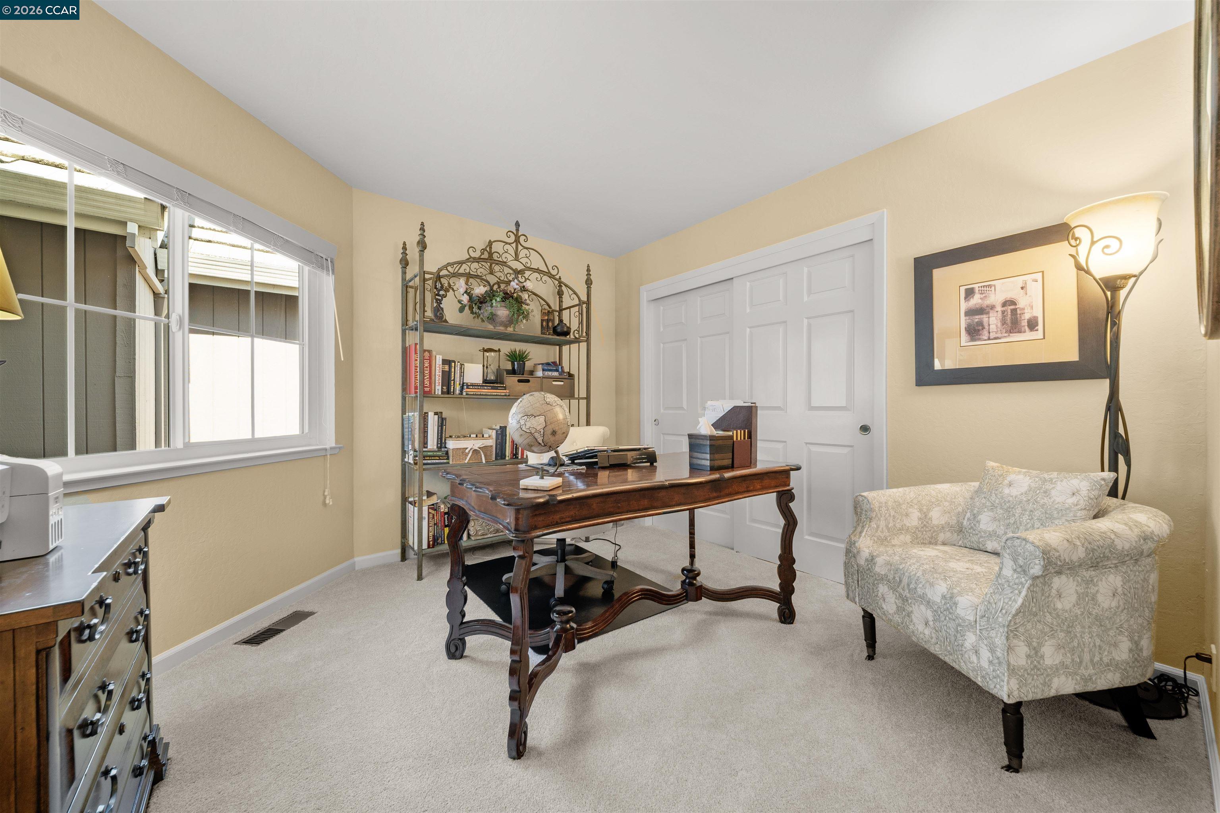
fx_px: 407
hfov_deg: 112.6
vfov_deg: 90.0
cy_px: 406
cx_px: 610
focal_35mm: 12
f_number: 7.1
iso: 100
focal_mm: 12
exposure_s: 1.3
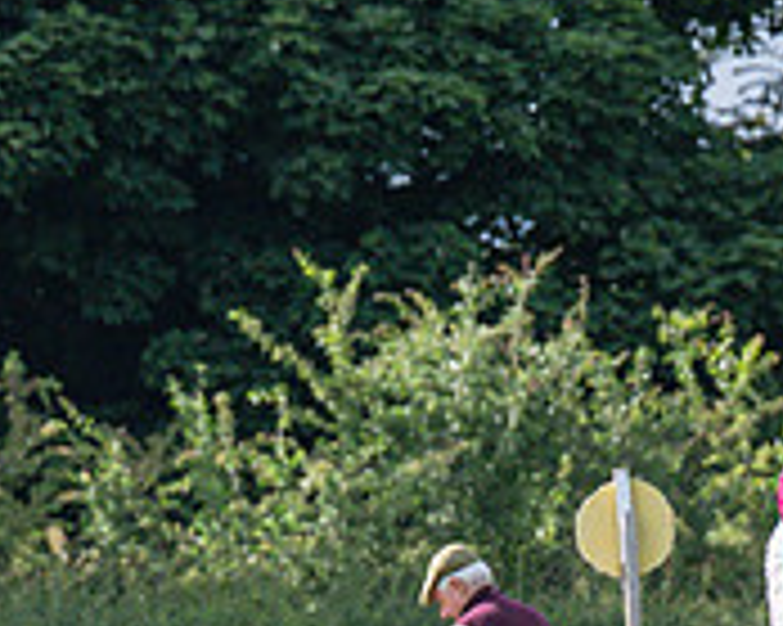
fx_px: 22443
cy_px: 994
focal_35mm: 969
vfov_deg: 1.6
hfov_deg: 2.0
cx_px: 408
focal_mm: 125
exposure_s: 1/1600
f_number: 4.5
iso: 200
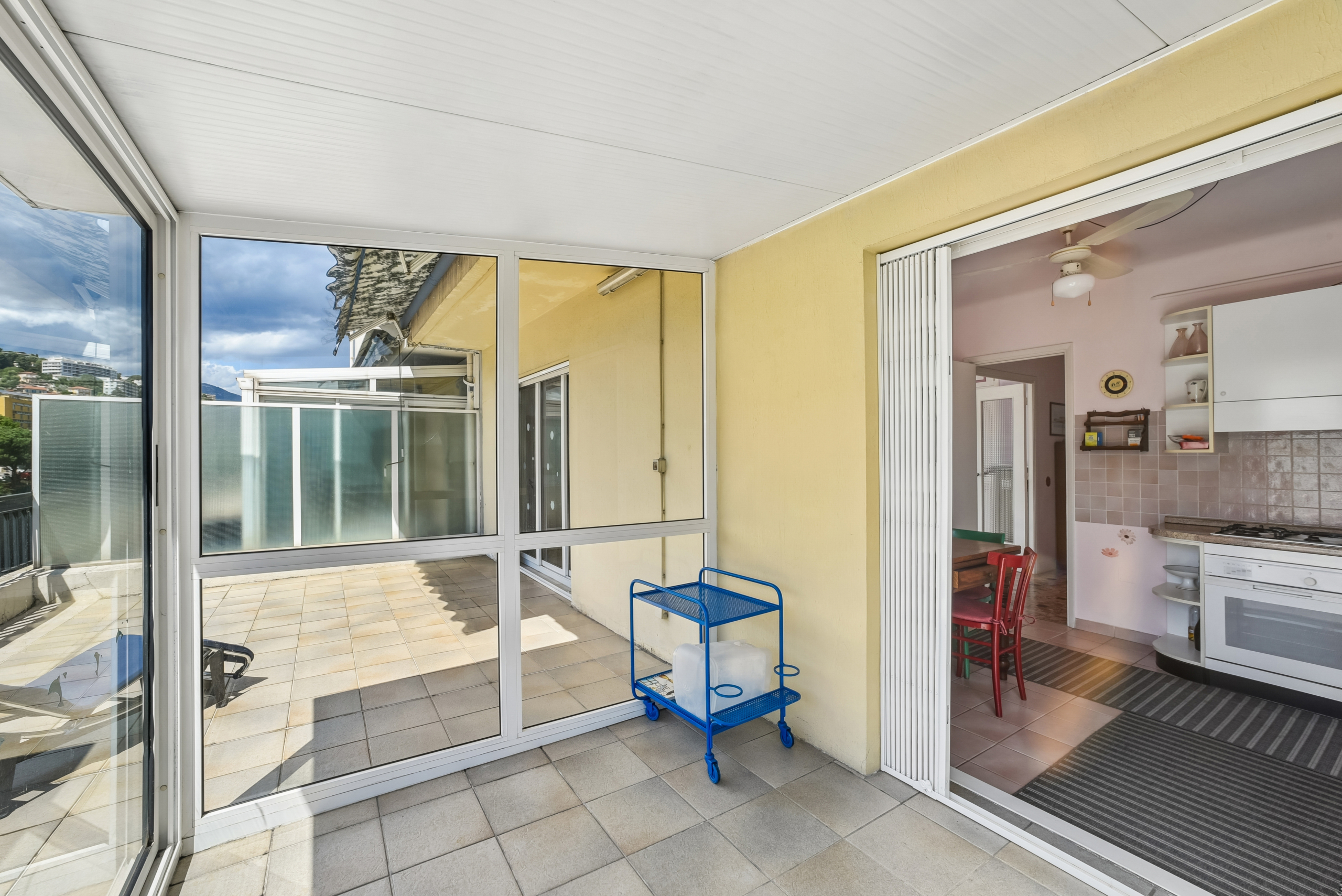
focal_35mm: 14
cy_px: 448
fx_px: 522
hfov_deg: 104.2
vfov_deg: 81.3
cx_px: 671
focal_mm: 14
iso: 125
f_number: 11
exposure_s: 1/30
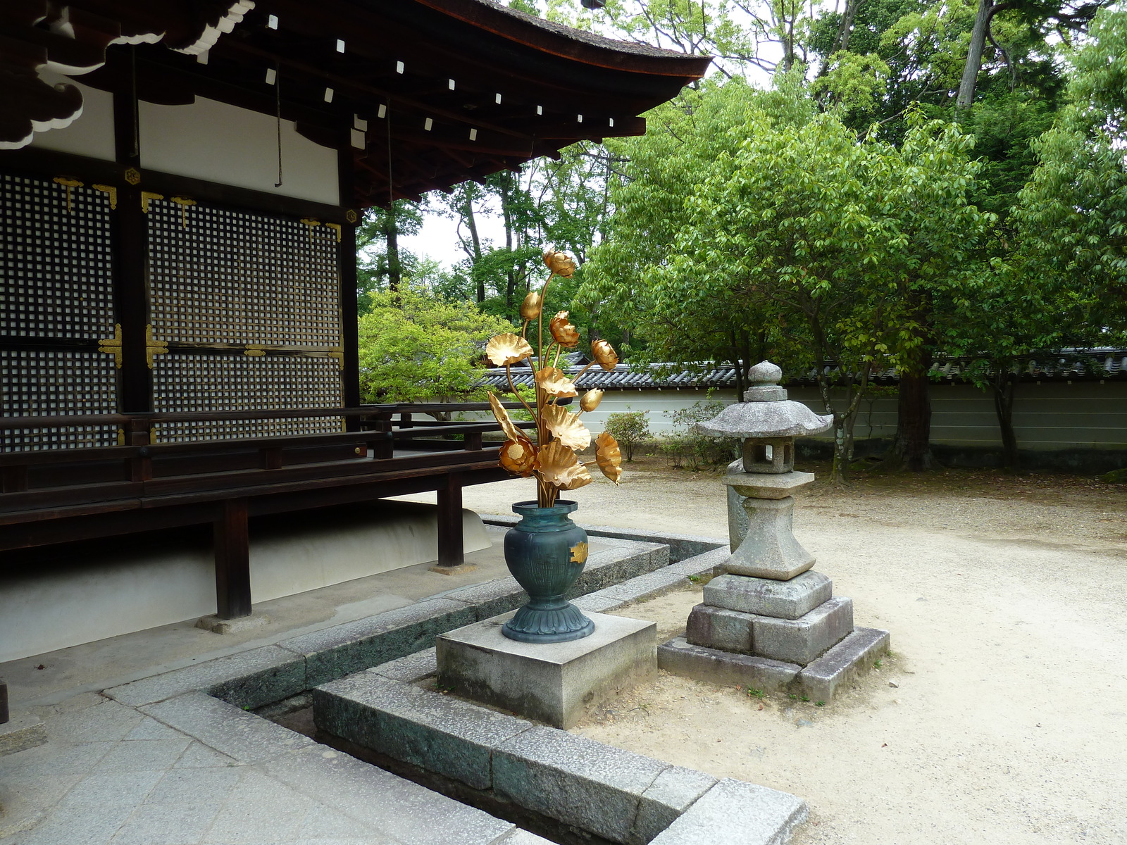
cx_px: 564
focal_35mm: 25
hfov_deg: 69.4
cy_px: 422
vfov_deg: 54.9
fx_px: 814
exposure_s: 1/80
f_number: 3.3
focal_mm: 4.1
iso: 80
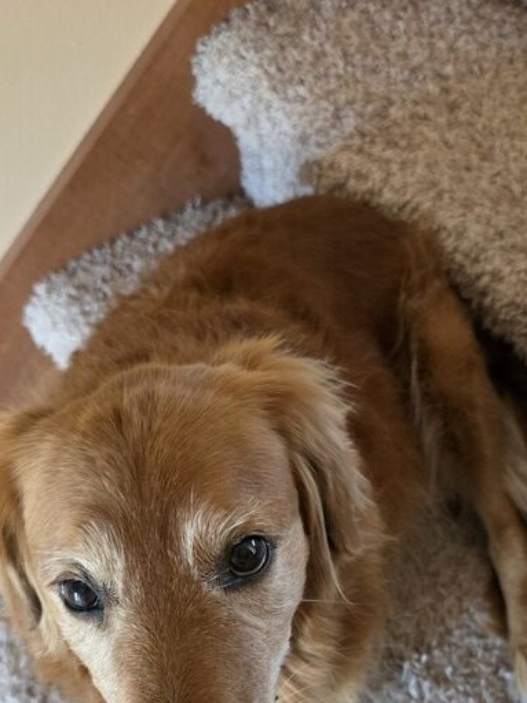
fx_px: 975
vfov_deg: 38.3
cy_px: 558
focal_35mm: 48
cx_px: 292
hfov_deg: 30.2
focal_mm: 6.3
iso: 1600
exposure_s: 1/120
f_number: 1.7
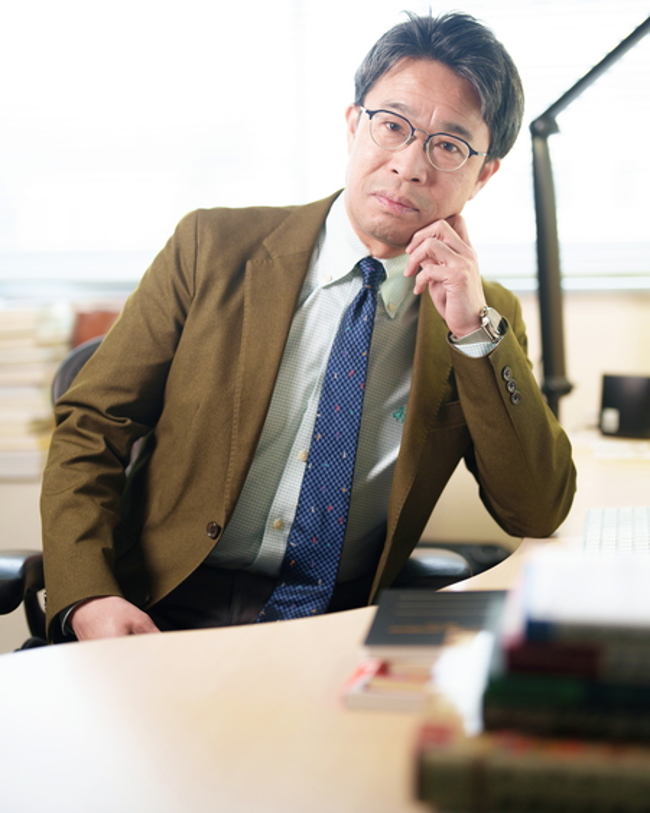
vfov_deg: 31.4
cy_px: 332
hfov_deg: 25.4
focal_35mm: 60
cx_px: 345
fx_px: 1444
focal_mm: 50
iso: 500
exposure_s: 1/320
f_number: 1.4
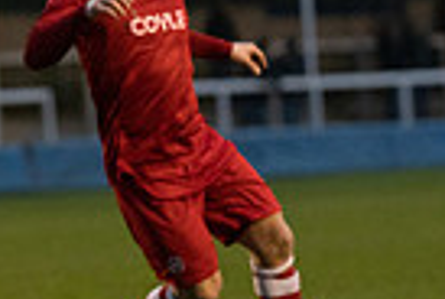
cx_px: -315
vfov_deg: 2.4
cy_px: -37
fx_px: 7061
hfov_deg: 3.6
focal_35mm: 570
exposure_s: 1/800
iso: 5000
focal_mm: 135
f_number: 2.8
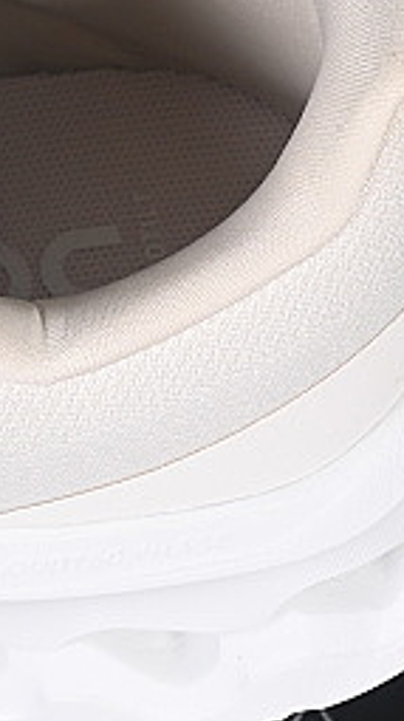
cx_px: -568
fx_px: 6357
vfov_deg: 6.5
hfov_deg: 3.6
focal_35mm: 333
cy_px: -23
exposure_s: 1/80
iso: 160
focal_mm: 50
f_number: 7.1
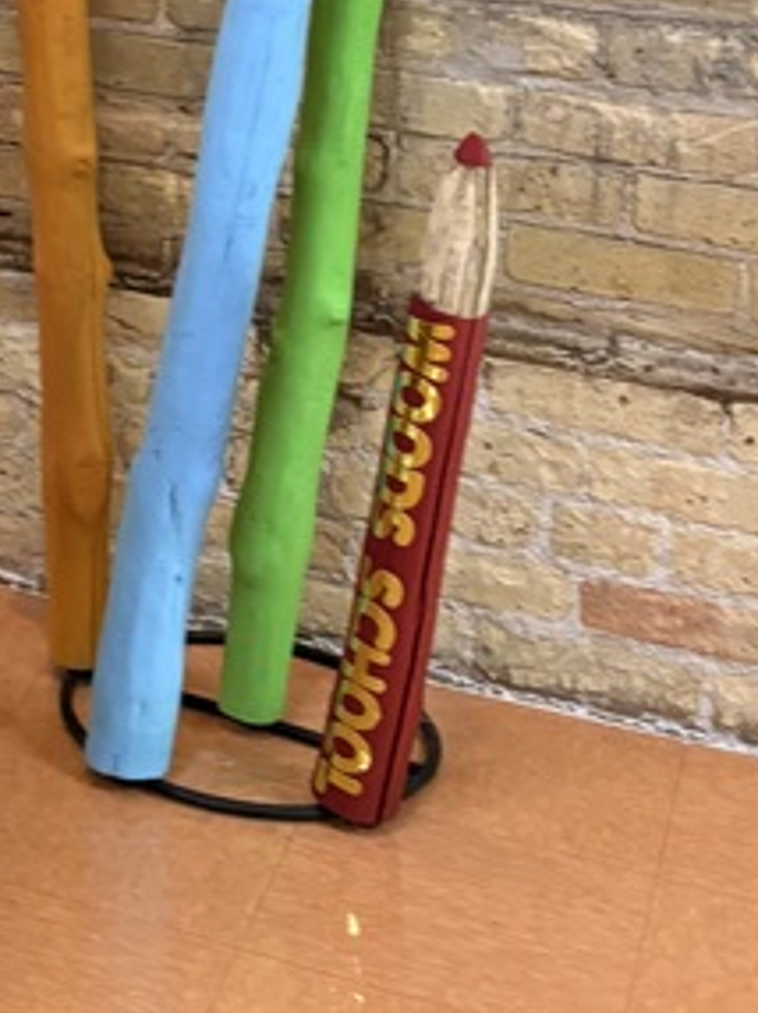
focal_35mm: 91
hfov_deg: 14.7
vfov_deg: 20.6
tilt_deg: -8.9
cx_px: -503
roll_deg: -2.8
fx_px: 2661
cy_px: -85
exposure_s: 1/60
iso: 200
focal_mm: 5.96
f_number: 1.6
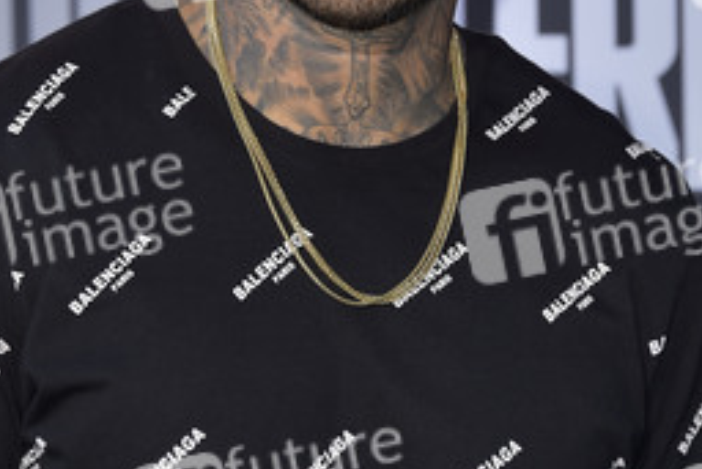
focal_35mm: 250
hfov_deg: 8.2
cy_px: 82
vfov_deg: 5.5
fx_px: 4878
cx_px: 352
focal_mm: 160
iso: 320
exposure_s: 1/250
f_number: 6.3
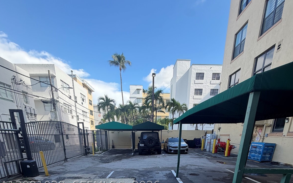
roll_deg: -0.9
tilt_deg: -18.7
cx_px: 146
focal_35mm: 20
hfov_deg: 85.1
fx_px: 160
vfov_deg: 48.4
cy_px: 185
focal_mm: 2.22
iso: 50
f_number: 2.2
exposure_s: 1/502
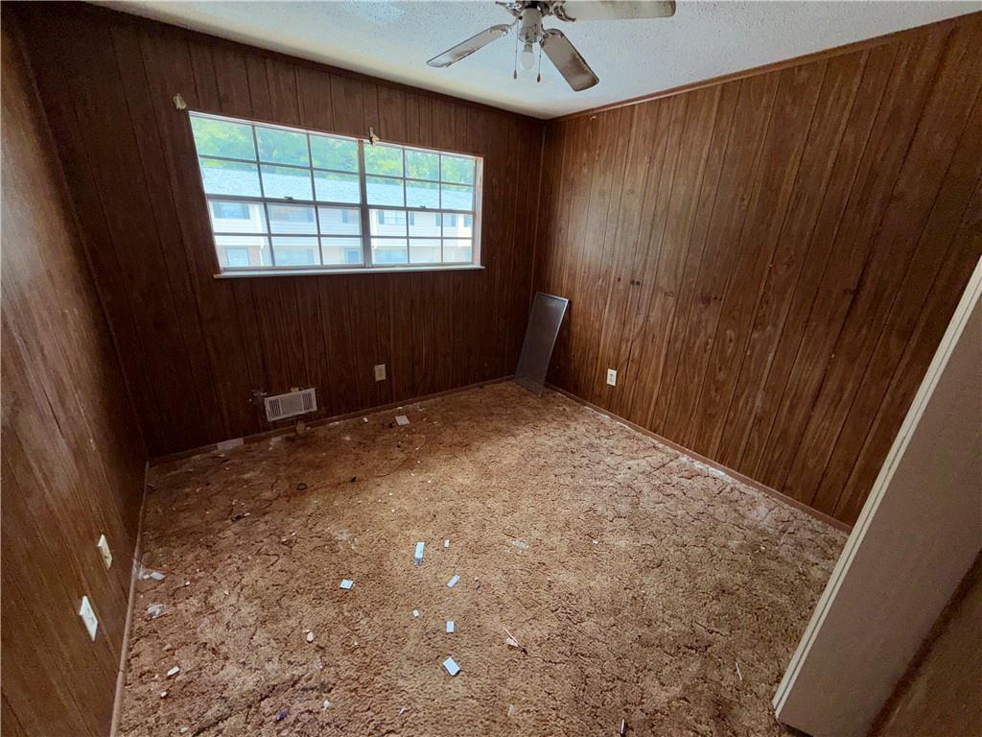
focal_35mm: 14
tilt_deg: -20.4
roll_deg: -2.1
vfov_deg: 85.7
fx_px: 397
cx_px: 491
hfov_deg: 102.1
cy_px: 368
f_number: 2.2
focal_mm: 2.22
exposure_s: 1/120
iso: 32
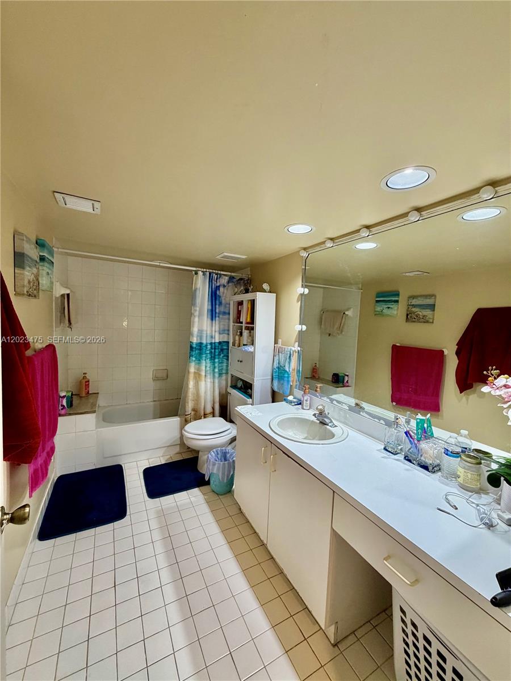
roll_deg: -2.3
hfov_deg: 85.7
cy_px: 340
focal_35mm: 14
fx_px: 276
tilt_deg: -3.7
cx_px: 256
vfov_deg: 102.1
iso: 250
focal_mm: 2.22
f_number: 2.2
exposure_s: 1/60
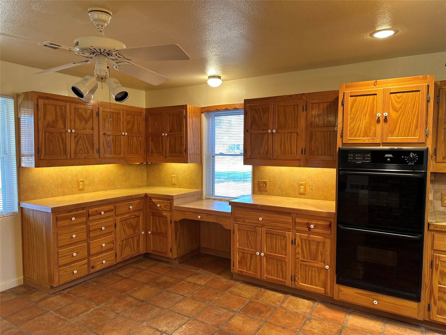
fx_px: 309
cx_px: 223
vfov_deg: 56.8
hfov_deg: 71.6
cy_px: 168
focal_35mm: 24
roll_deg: +0.5
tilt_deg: -4.1
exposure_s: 1/60
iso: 200
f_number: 1.78
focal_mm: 6.86
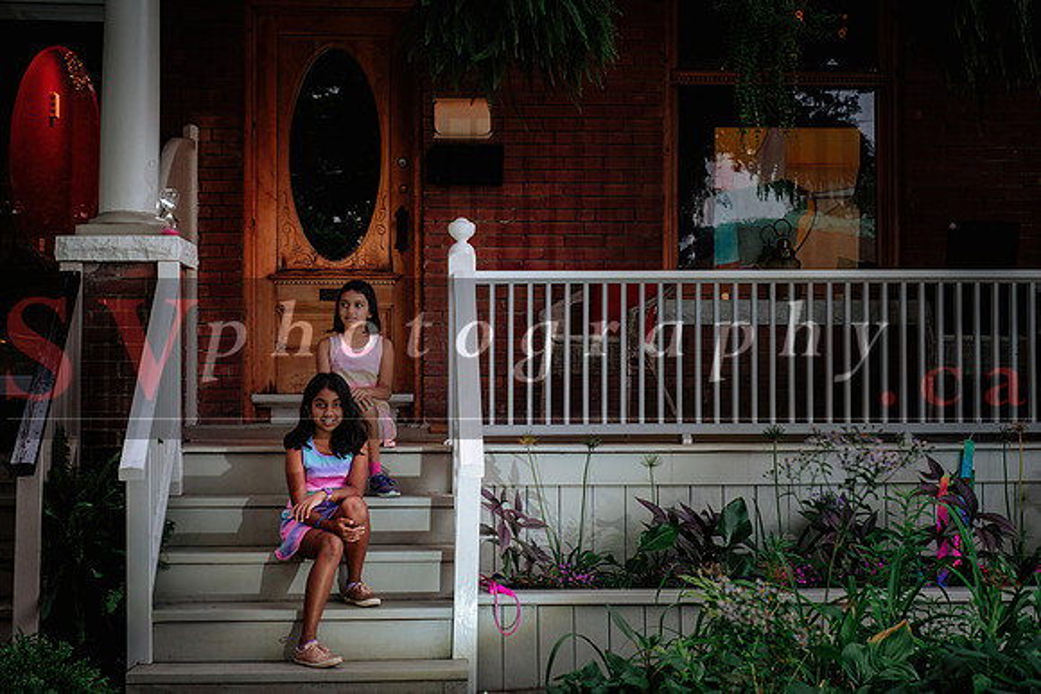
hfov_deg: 35.2
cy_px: 347
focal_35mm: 57
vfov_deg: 23.9
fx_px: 1640
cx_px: 521
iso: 800
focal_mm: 36.5
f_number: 4
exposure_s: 1/125
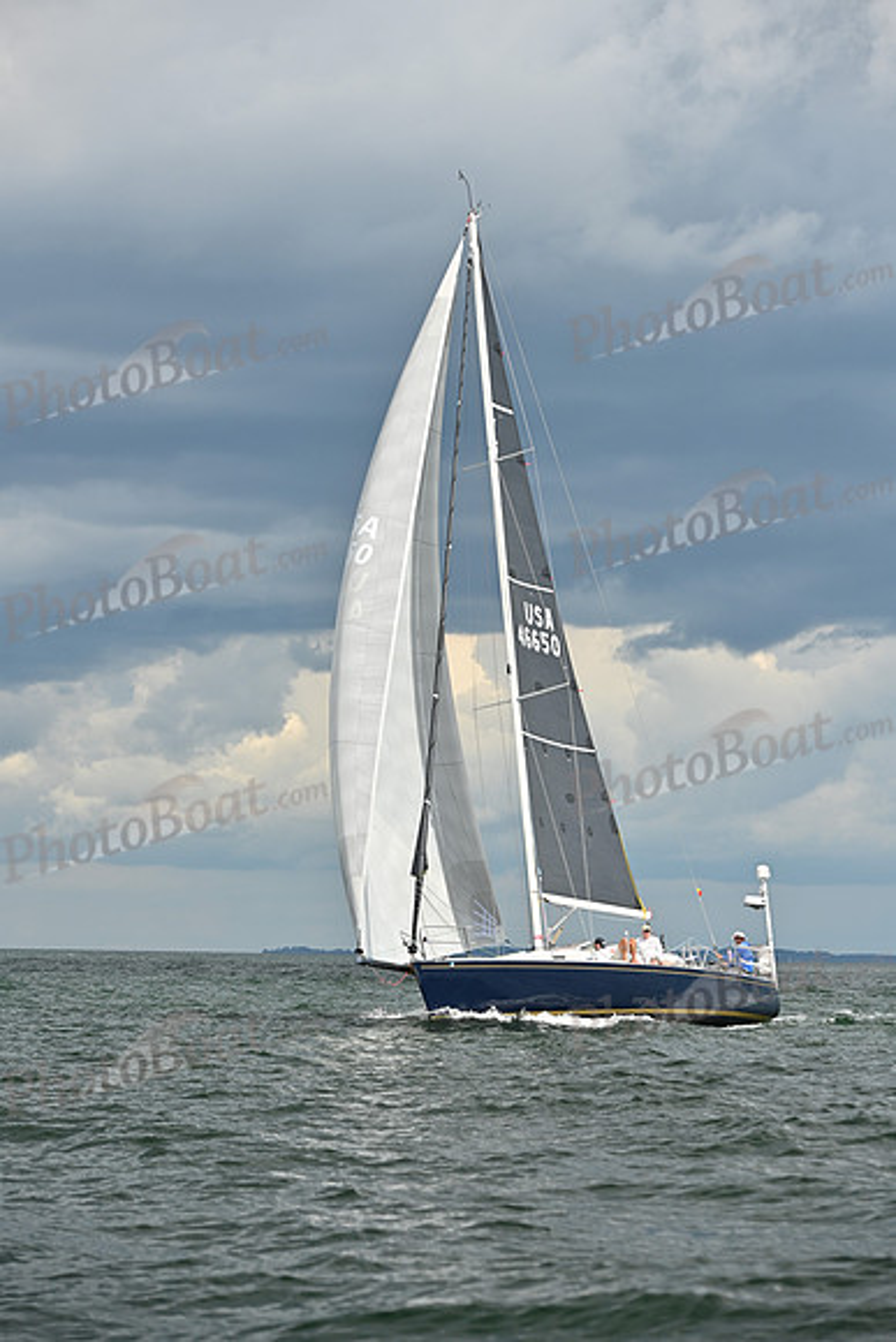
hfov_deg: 11.2
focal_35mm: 122
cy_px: 671
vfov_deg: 16.8
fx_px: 4552
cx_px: 448
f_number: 5.6
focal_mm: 122
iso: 250
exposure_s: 1/800
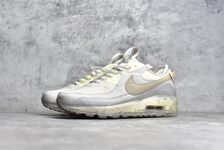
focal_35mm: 50
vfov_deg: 27.0
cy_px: 75
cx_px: 112
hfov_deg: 39.6
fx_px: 311
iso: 1250
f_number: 7.1
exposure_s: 1/160
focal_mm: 50
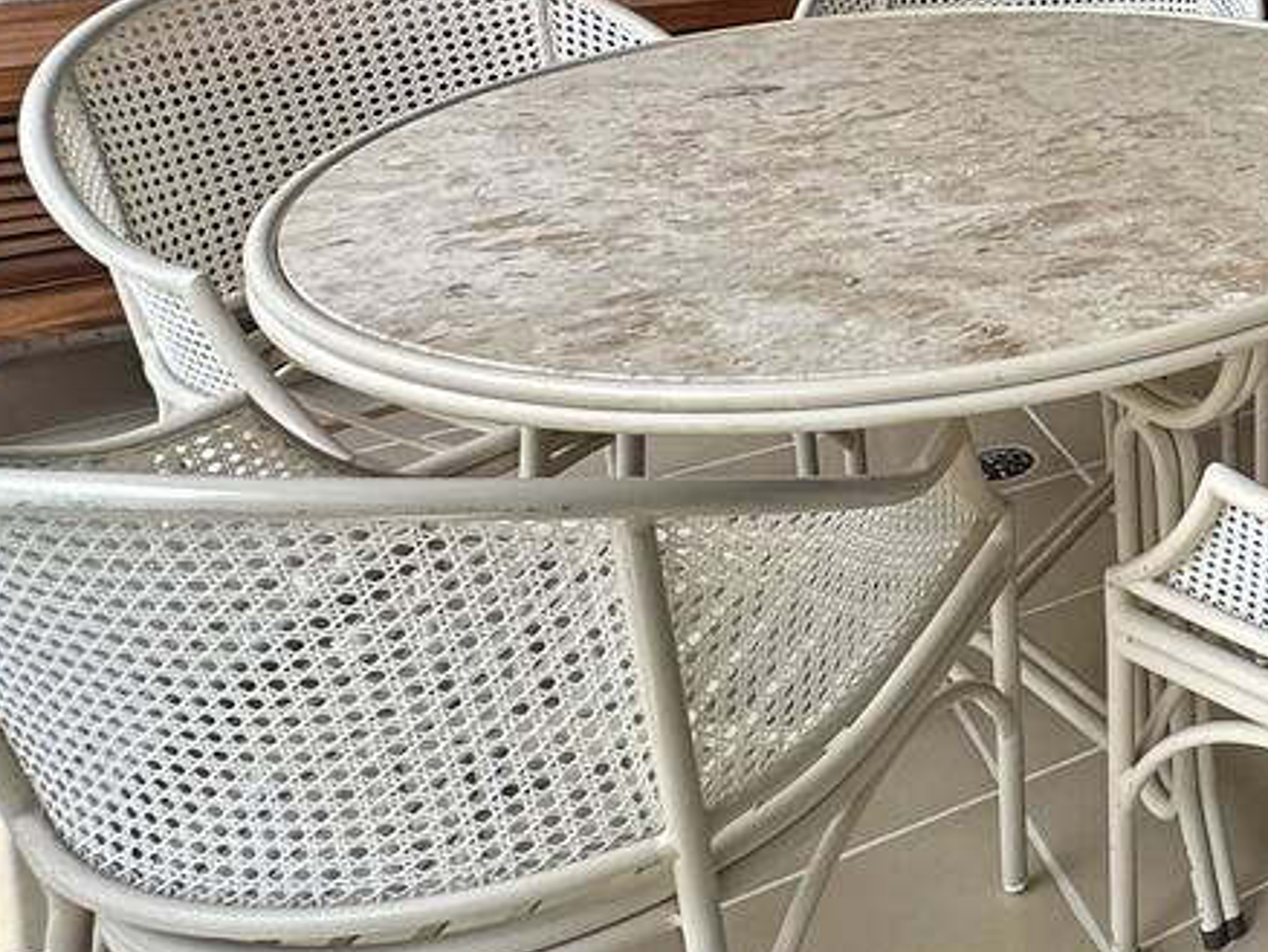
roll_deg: -3.4
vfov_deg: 29.1
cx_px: 1769
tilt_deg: -12.9
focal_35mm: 46
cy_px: -41
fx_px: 1686
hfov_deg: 29.8
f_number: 2.2
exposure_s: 1/237
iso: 40
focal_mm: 2.22
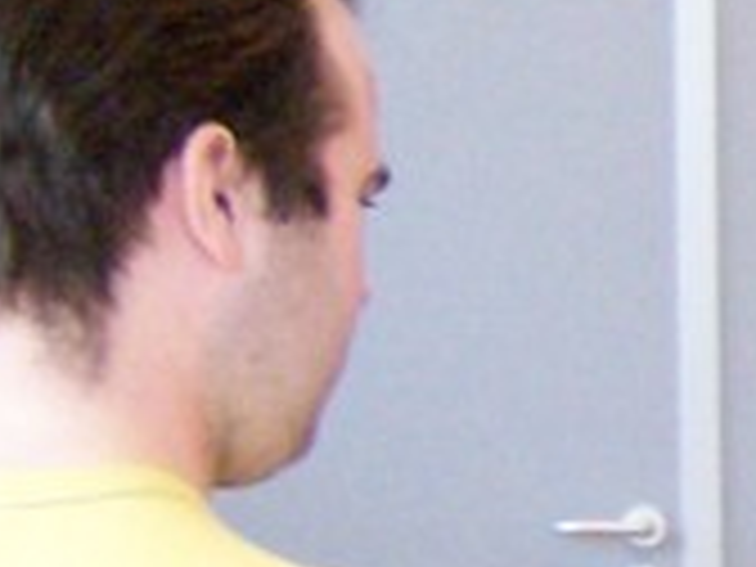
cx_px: 2259
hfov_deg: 7.5
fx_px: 5067
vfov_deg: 6.3
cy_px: 873
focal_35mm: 232
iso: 400
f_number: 2.8
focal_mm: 6.3
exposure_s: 1/60
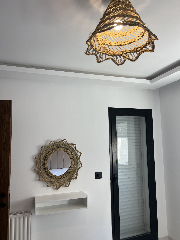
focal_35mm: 26
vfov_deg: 67.3
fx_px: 180
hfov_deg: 53.1
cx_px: 90
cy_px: 120
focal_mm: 5.7
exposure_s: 1/121
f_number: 1.5
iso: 32
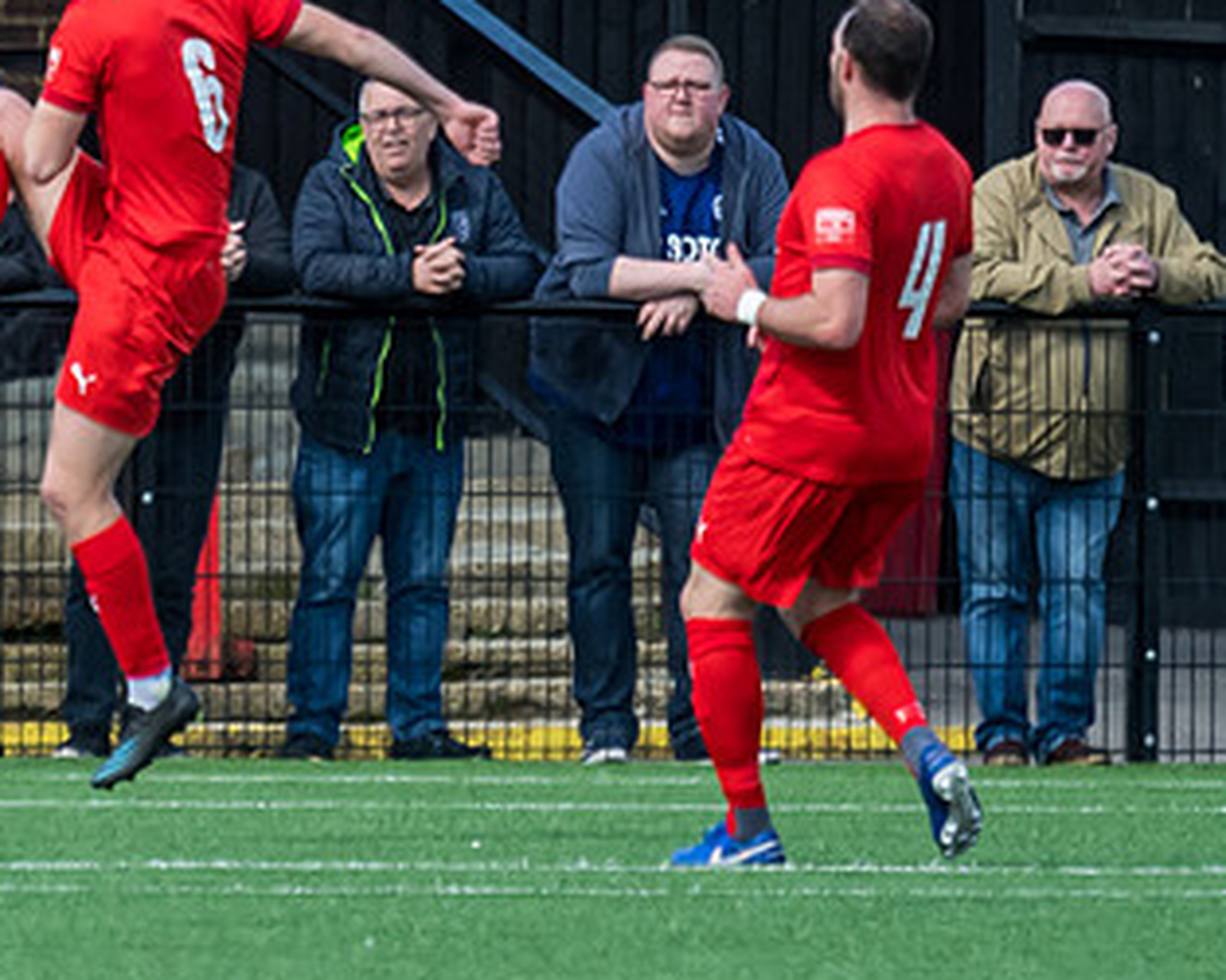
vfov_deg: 1.2
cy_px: 248
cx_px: -185
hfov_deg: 1.5
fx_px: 46031
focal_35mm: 1269
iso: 400
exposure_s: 1/1600
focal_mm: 280
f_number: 4
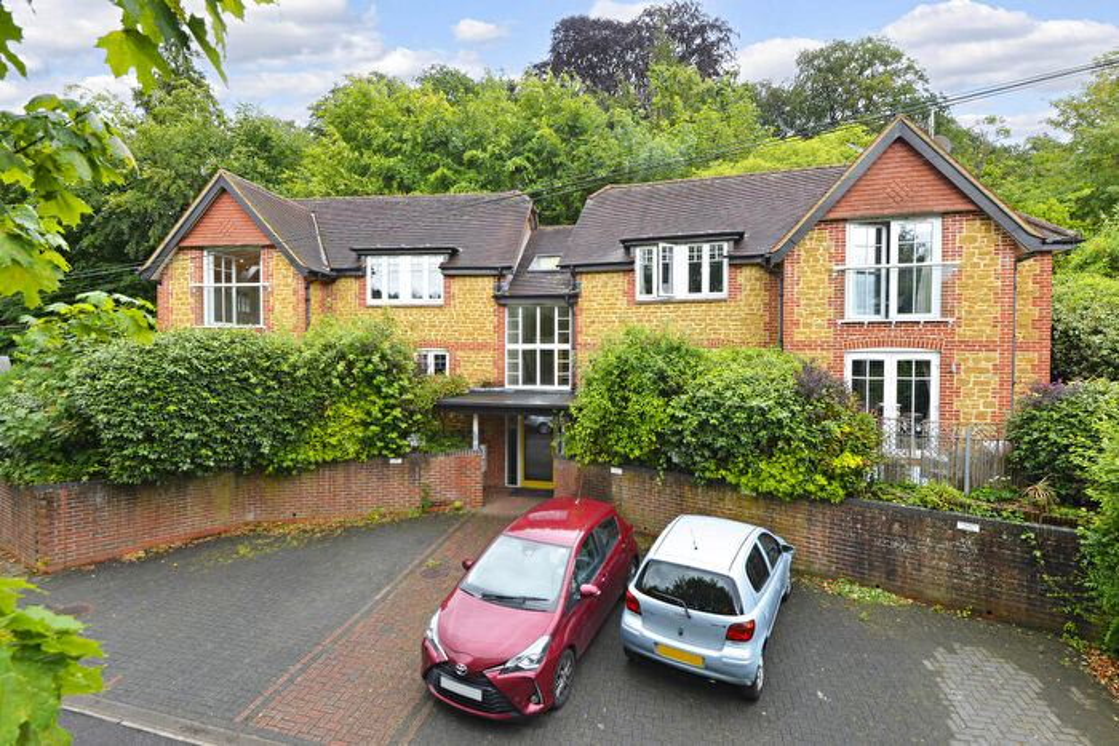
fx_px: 497
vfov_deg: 73.8
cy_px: 373
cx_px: 560
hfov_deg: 96.7
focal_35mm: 16
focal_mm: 16
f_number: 14
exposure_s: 1/25
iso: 400
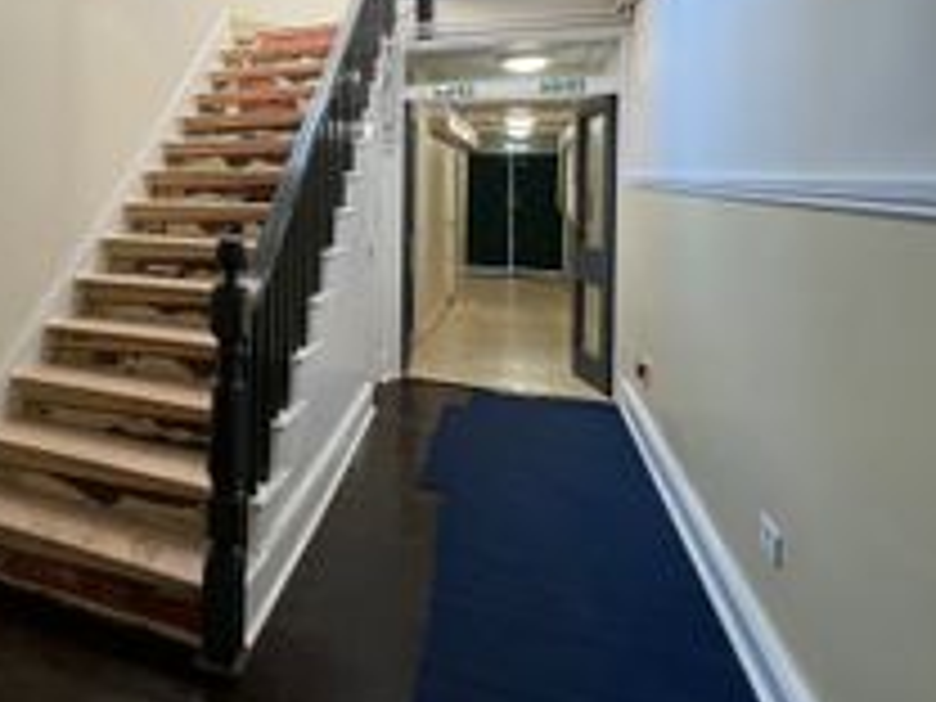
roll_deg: -1.1
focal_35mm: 25
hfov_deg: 61.7
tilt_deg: +0.8
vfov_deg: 52.5
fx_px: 676
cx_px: 148
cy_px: 176
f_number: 1.8
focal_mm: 1.57
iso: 200
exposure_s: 1/100
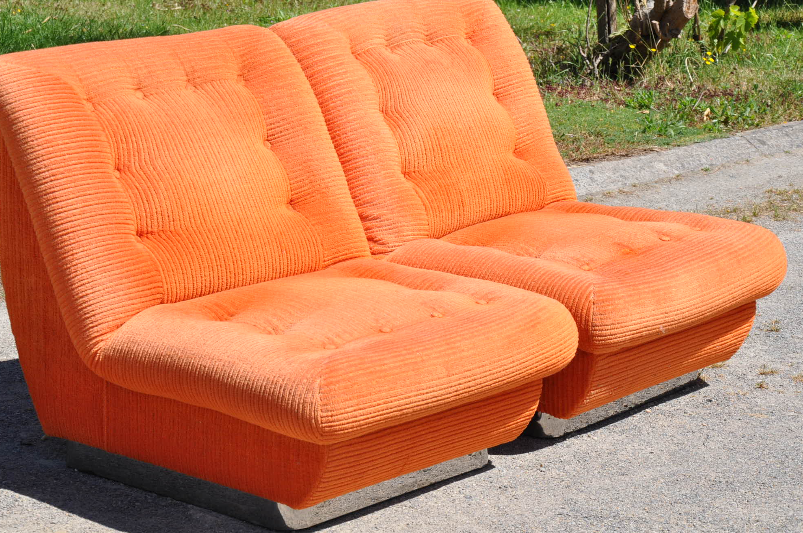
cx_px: 398
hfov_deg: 18.0
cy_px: 264
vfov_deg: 12.0
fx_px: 2540
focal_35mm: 114
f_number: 11
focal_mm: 70
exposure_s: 1/500
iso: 250
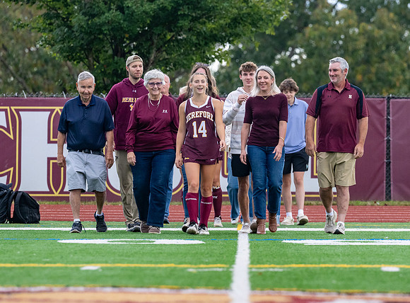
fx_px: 3575
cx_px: 245
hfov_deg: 6.6
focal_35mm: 304
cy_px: 157
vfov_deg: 4.8
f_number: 4.5
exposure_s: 1/640
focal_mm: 200
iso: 1250
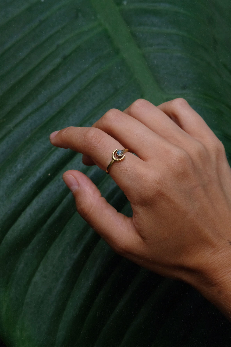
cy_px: 174
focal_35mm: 53
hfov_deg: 25.5
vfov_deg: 37.5
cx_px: 116
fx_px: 510
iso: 1600
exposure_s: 1/250
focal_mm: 35
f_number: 13
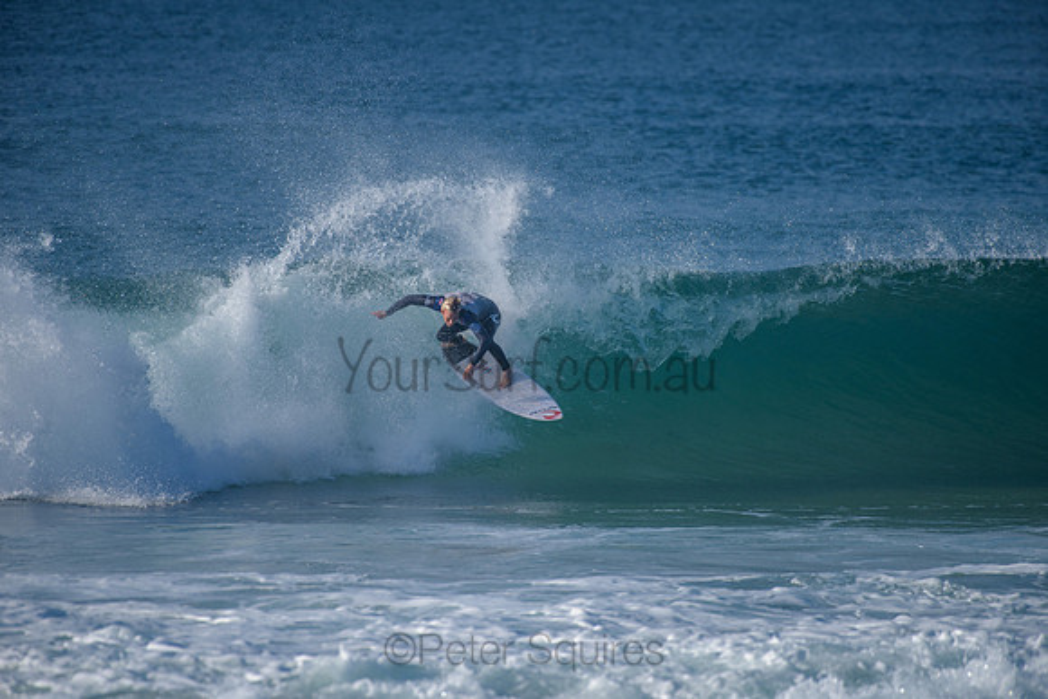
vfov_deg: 2.7
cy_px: 350
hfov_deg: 4.0
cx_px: 524
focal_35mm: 515
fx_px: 14989
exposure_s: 1/2000
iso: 220
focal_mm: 500
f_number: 5.6
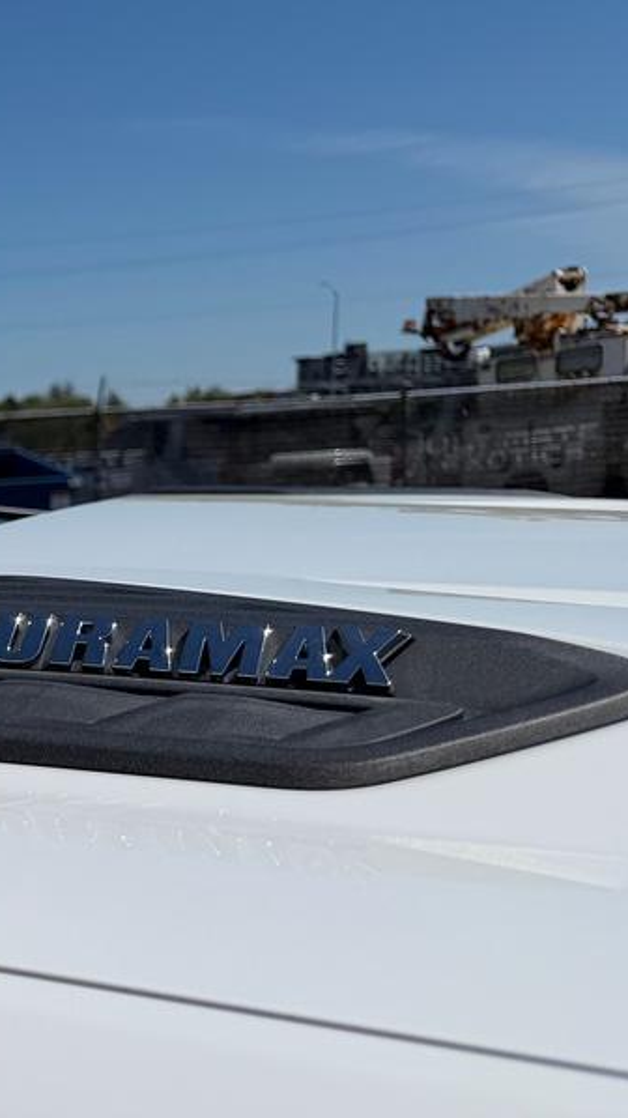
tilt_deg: -11.4
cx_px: -561
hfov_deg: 16.9
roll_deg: +3.9
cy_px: 836
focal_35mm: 56
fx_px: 1659
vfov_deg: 36.4
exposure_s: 1/14286
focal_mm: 6.76
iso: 80
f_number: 1.78
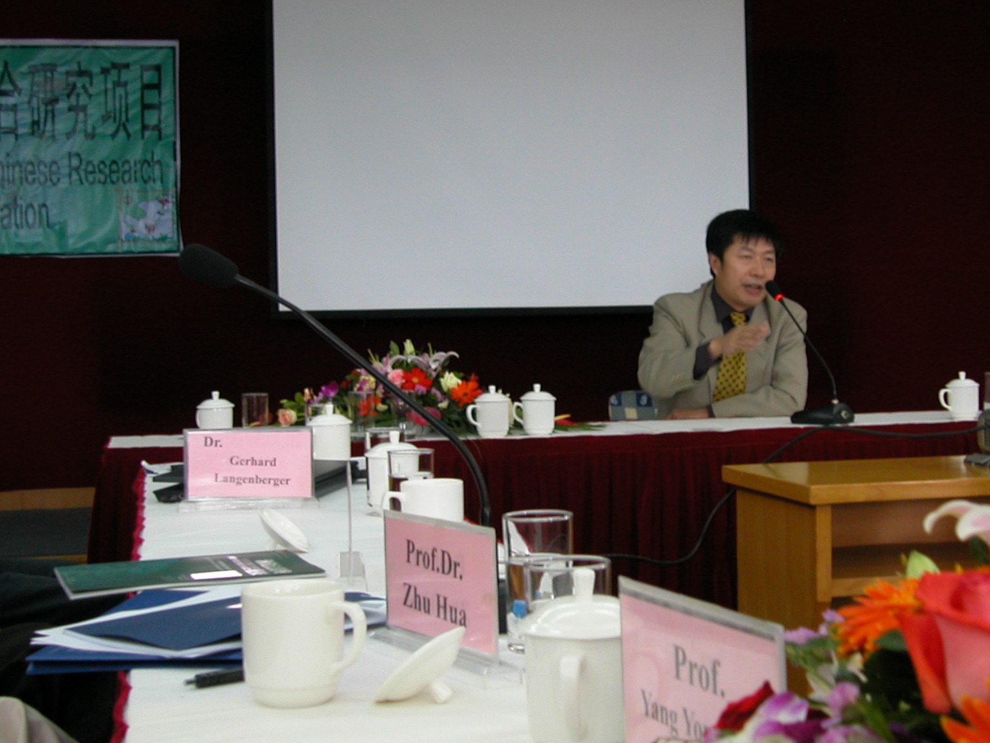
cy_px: 336
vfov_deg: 25.2
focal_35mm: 58
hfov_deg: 33.1
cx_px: 586
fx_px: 1659
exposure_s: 1/5.8
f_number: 3
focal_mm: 9
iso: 100
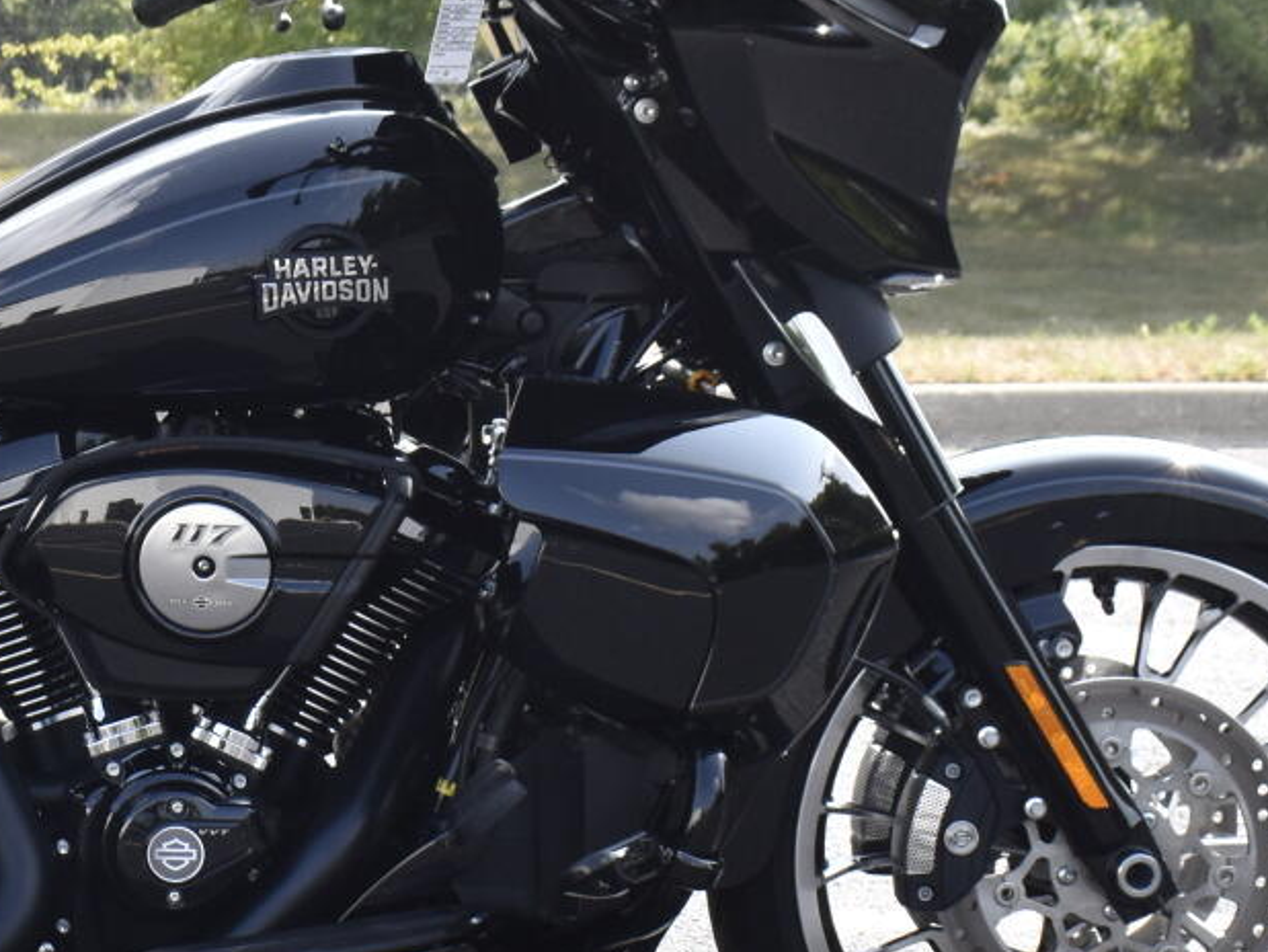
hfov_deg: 17.0
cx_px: -146
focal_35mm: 112
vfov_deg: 13.2
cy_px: 653
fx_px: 4104
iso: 400
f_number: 9
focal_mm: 24
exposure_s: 1/320
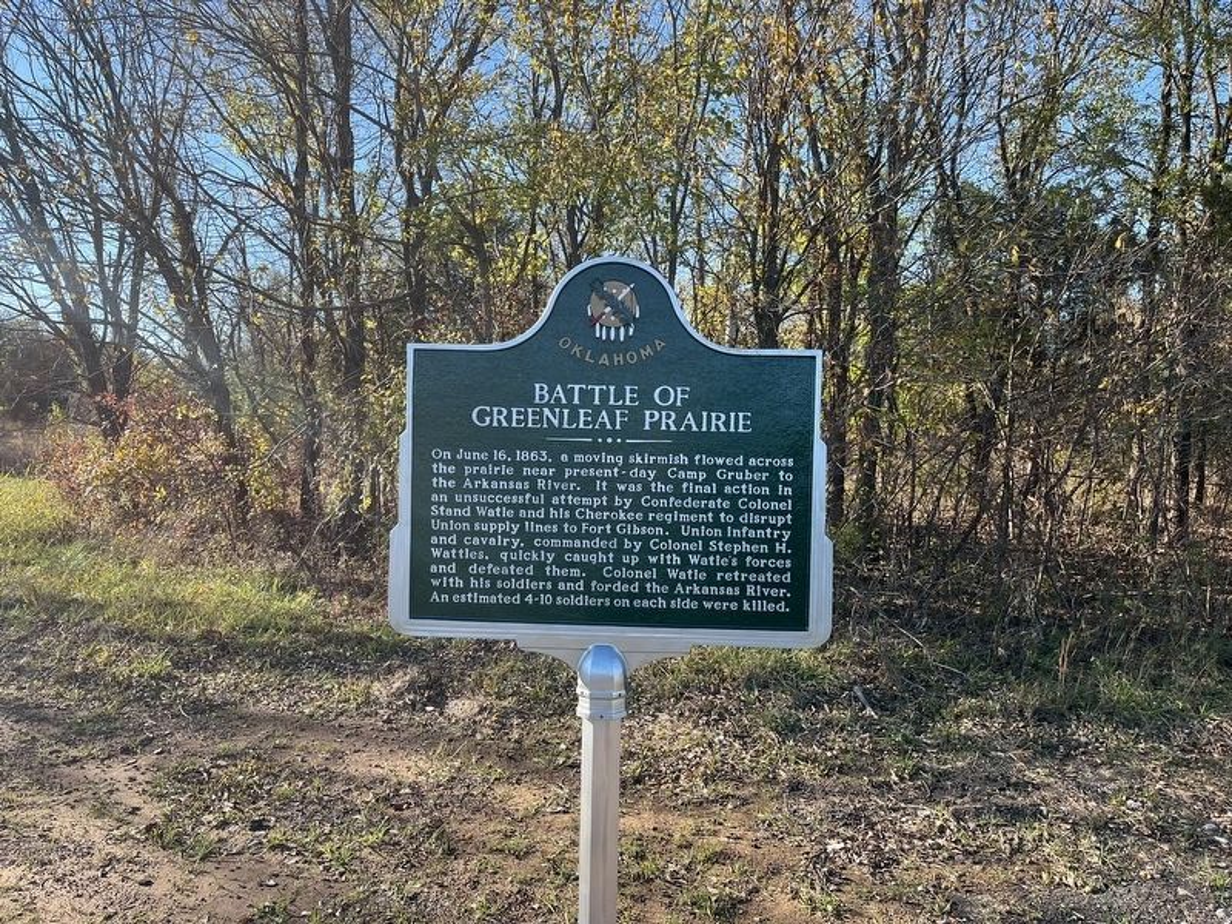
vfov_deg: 53.1
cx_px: 616
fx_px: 925
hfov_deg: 67.3
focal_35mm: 26
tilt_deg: -4.2
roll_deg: -1.2
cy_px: 462
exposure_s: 1/891
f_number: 1.6
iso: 50
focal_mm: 5.1
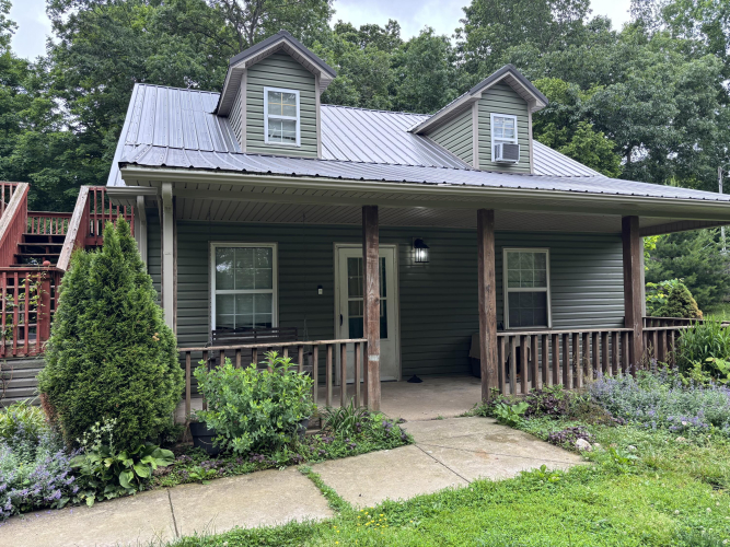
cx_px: 365
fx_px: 548
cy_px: 274
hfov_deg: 67.3
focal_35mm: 26
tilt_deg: +3.7
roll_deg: +0.9
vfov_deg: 53.0
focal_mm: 5.96
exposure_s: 1/565
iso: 50
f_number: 1.6
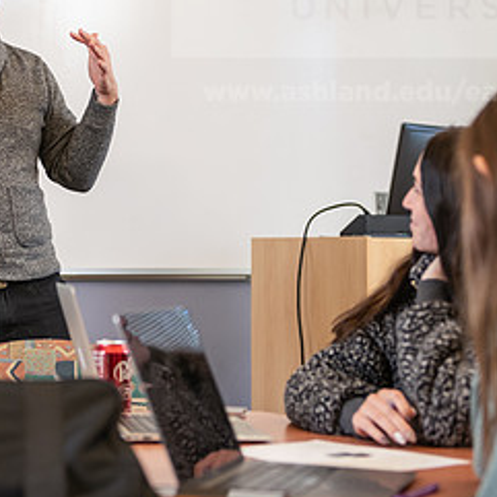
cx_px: 109
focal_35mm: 98
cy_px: 135
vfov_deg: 17.7
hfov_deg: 17.6
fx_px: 1592
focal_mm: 48
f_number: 2.8
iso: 640
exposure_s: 1/200
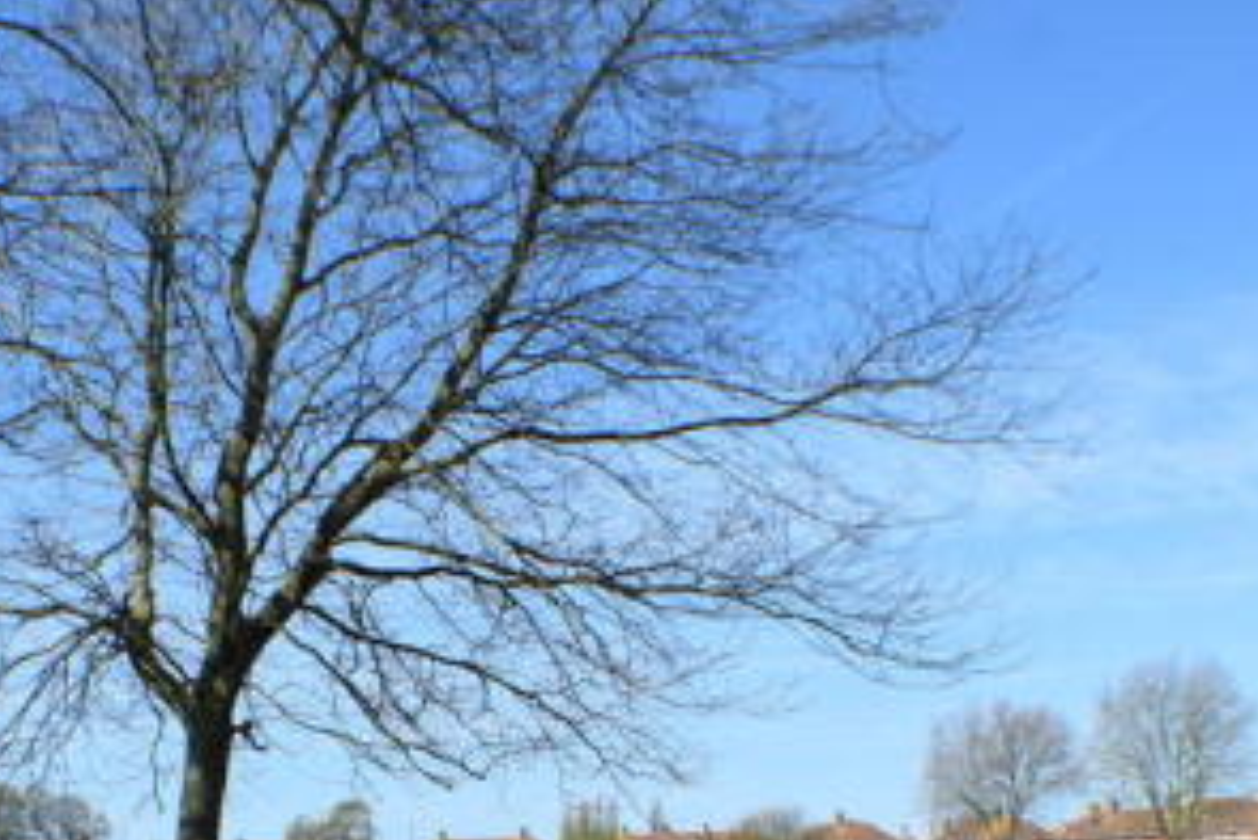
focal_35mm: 60
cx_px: 518
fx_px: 2098
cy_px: 825
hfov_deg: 33.3
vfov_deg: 21.9
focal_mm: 18
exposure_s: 1/400
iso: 200
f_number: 10
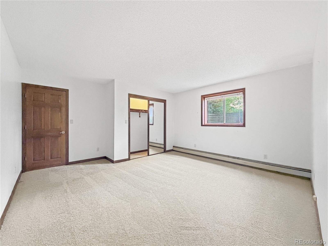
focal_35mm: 14
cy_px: 123
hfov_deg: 102.1
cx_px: 164
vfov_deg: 85.7
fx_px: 133
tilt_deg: -0.1
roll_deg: +0.6
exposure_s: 1/60
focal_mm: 2.2
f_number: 2.2
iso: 1000
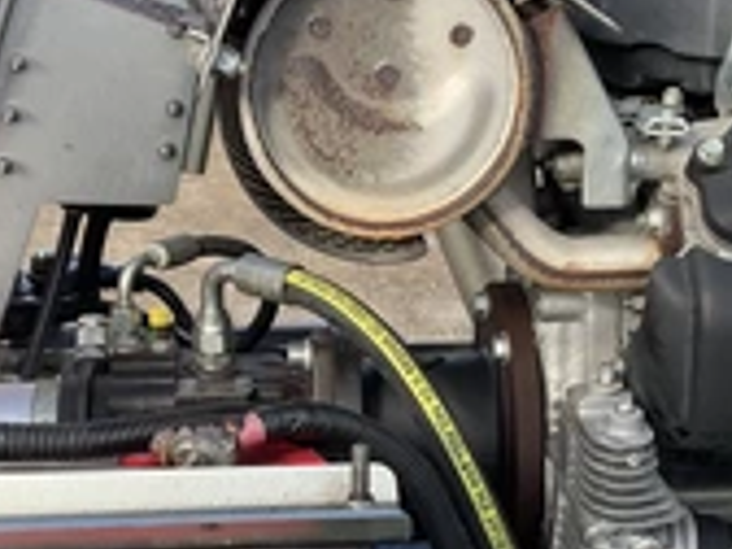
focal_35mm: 69
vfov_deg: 21.3
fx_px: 1459
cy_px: 353
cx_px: 392
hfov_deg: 28.2
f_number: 1.8
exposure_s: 1/428
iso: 25
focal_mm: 3
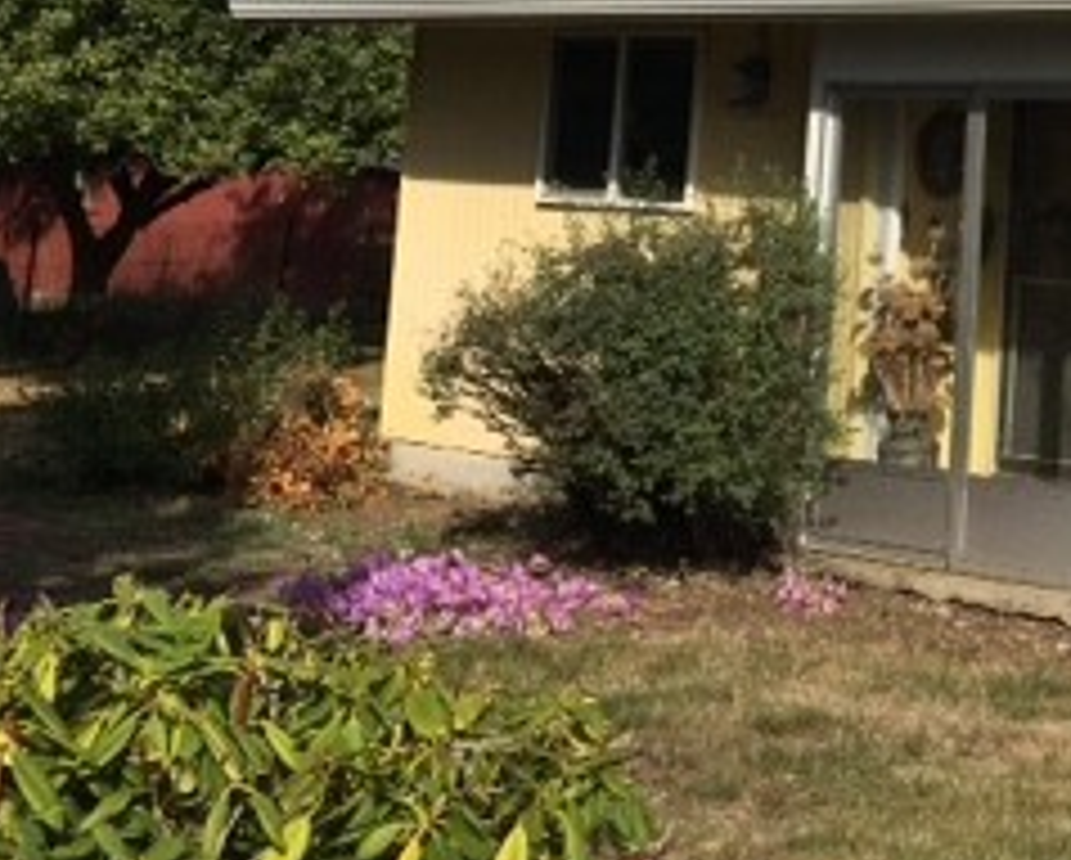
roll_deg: -2.3
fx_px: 2412
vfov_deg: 19.1
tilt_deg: +7.0
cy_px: -153
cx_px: 1400
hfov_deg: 22.4
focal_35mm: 76
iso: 25
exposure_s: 1/1748
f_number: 2.2
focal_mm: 4.15
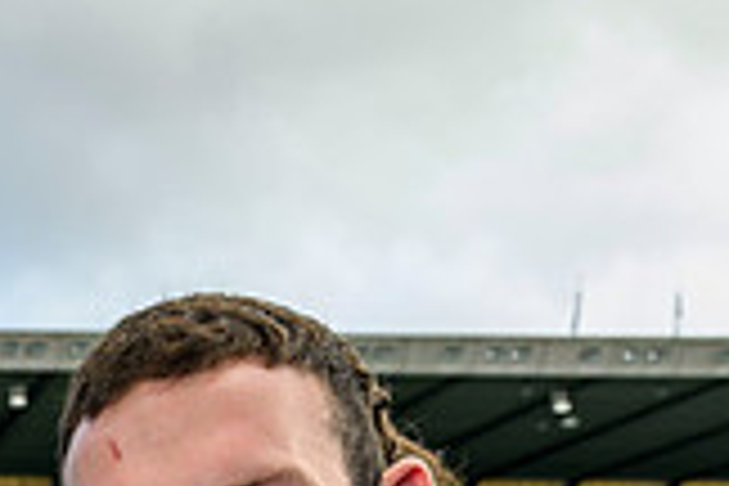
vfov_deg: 12.1
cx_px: -229
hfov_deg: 18.9
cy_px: 981
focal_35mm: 100
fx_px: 2025
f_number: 5
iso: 250
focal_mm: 24
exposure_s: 1/200
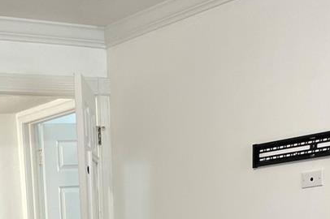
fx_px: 733
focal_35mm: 80
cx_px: 28
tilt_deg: -15.2
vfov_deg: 14.0
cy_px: 453
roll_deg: +4.2
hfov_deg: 24.6
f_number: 1.6
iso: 100
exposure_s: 1/60
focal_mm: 4.2
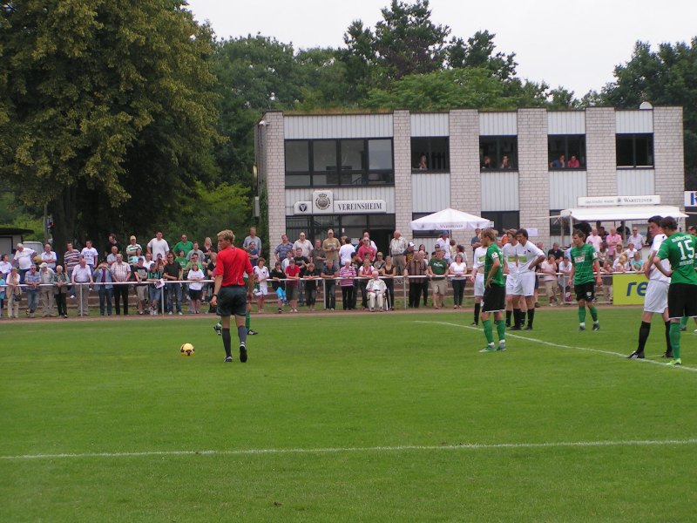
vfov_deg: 11.9
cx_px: 348
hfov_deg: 15.8
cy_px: 262
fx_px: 2517
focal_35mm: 125
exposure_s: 1/400
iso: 50
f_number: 3.5
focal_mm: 19.1
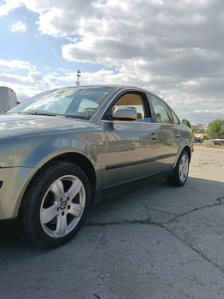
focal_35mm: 27
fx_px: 233
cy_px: 150
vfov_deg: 65.3
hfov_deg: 51.4
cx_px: 112
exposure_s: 1/700
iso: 50
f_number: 1.8
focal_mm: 3.98
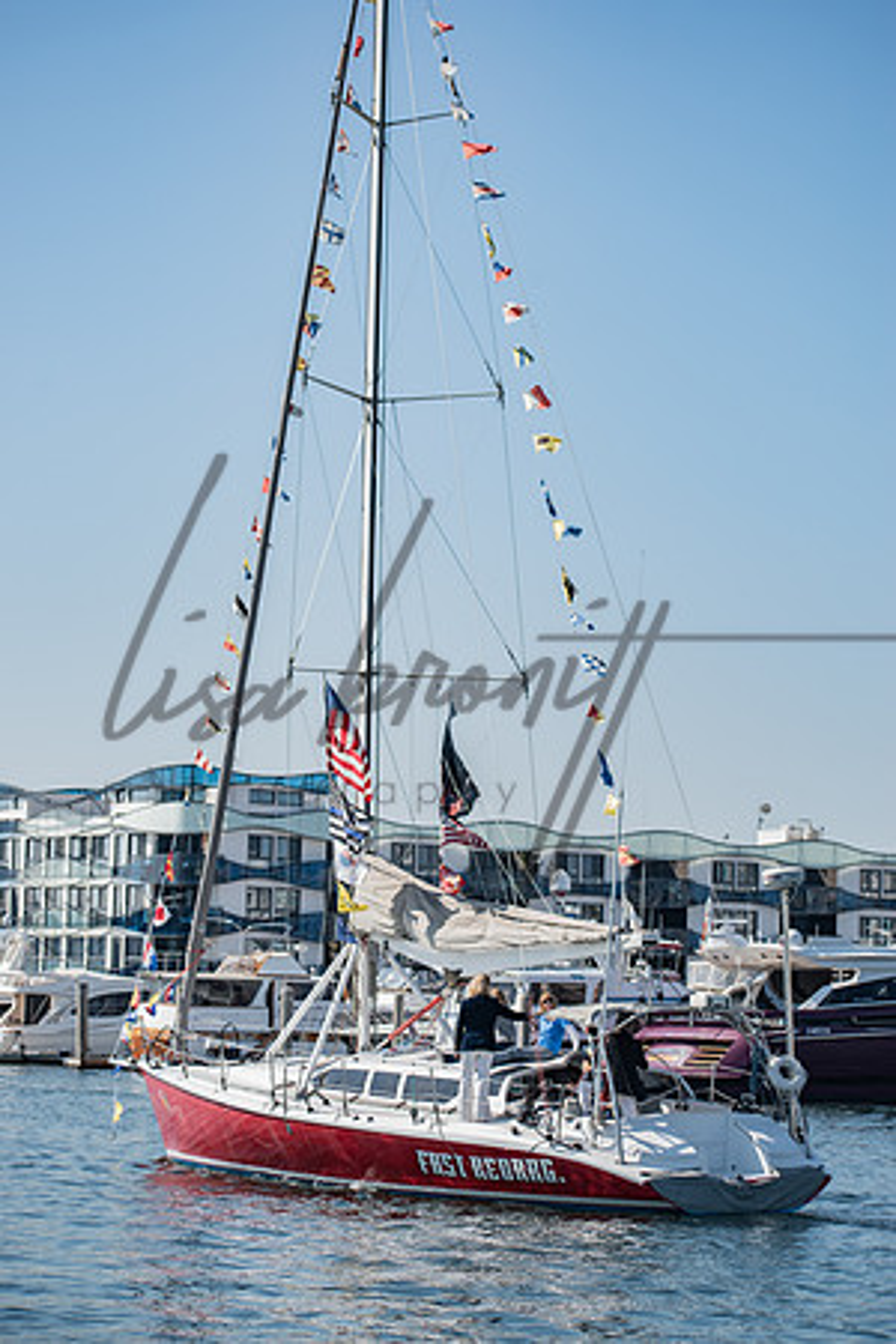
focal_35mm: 105
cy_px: 672
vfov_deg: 19.5
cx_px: 448
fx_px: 3920
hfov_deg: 13.0
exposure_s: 1/400
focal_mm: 70
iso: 100
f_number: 5.6
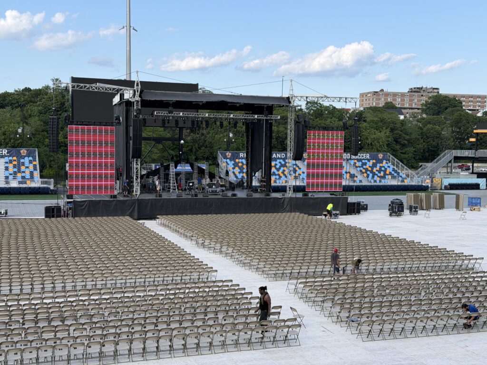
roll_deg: +0.2
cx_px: 244
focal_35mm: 48
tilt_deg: -4.8
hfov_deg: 39.7
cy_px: 182
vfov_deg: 30.3
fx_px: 675
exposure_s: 1/2342
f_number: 1.78
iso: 64
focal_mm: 6.76
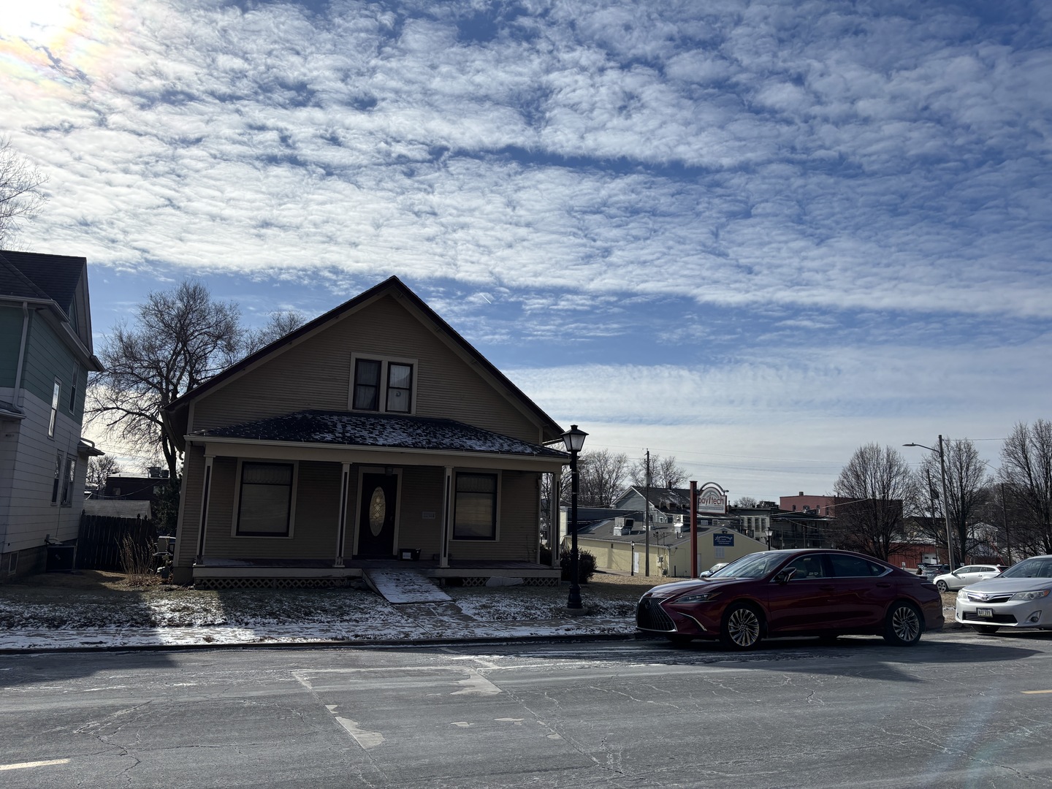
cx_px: 526
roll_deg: -2.0
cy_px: 394
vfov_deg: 53.1
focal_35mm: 26
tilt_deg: +9.5
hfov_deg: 67.3
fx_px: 790
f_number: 1.6
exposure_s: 1/9901
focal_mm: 5.96
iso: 50
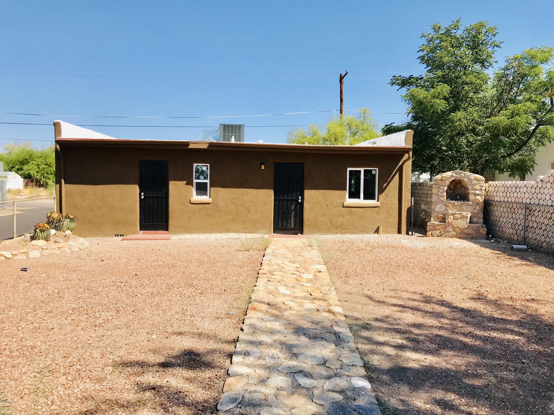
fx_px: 448
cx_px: 277
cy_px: 208
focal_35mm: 28
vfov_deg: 49.7
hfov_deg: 63.4
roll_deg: -0.8
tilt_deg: -1.5
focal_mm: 3.99
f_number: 1.8
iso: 20
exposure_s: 1/2457
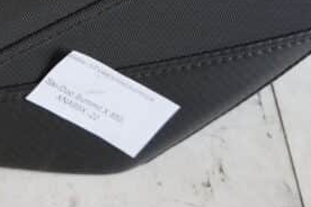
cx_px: -24
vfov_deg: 13.0
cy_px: -98
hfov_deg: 19.6
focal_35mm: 100
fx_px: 864
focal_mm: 18
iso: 800
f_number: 4
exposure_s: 1/125
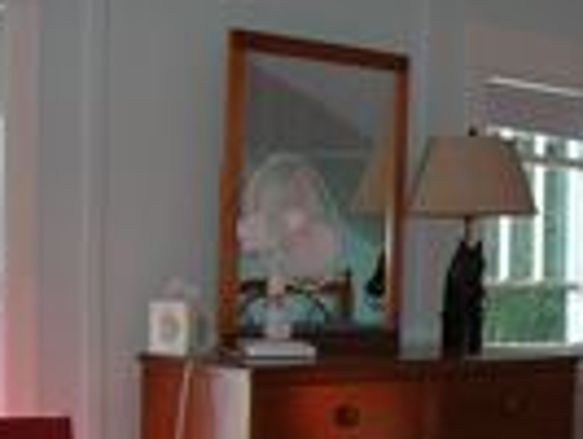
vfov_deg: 15.6
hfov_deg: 19.6
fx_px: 1585
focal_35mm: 94
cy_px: 356
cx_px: 710
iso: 65
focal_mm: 5.7
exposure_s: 1/60.1
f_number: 2.9
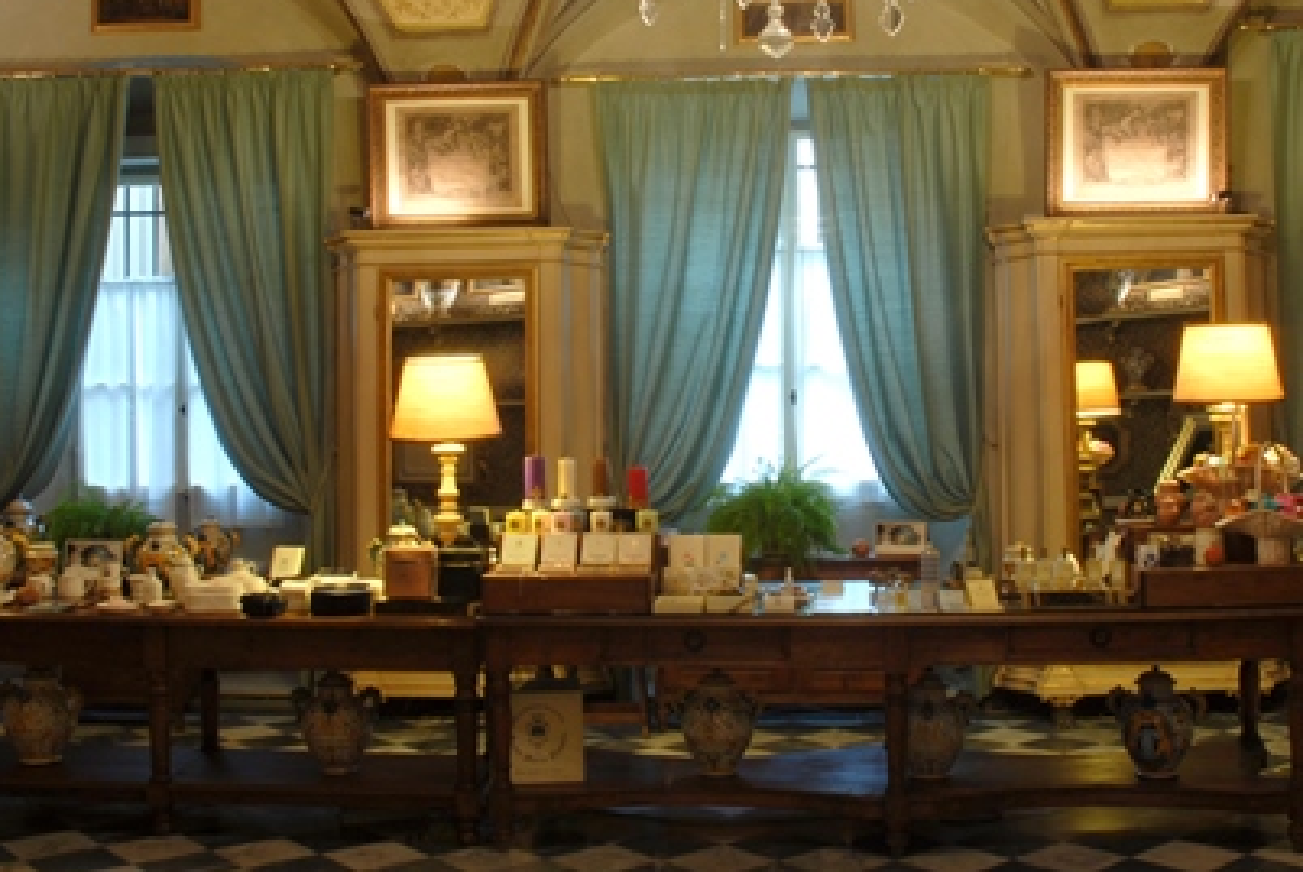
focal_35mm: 43
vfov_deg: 31.2
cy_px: 340
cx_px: 733
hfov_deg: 45.3
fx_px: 1558
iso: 100
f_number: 22
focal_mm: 18
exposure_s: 8
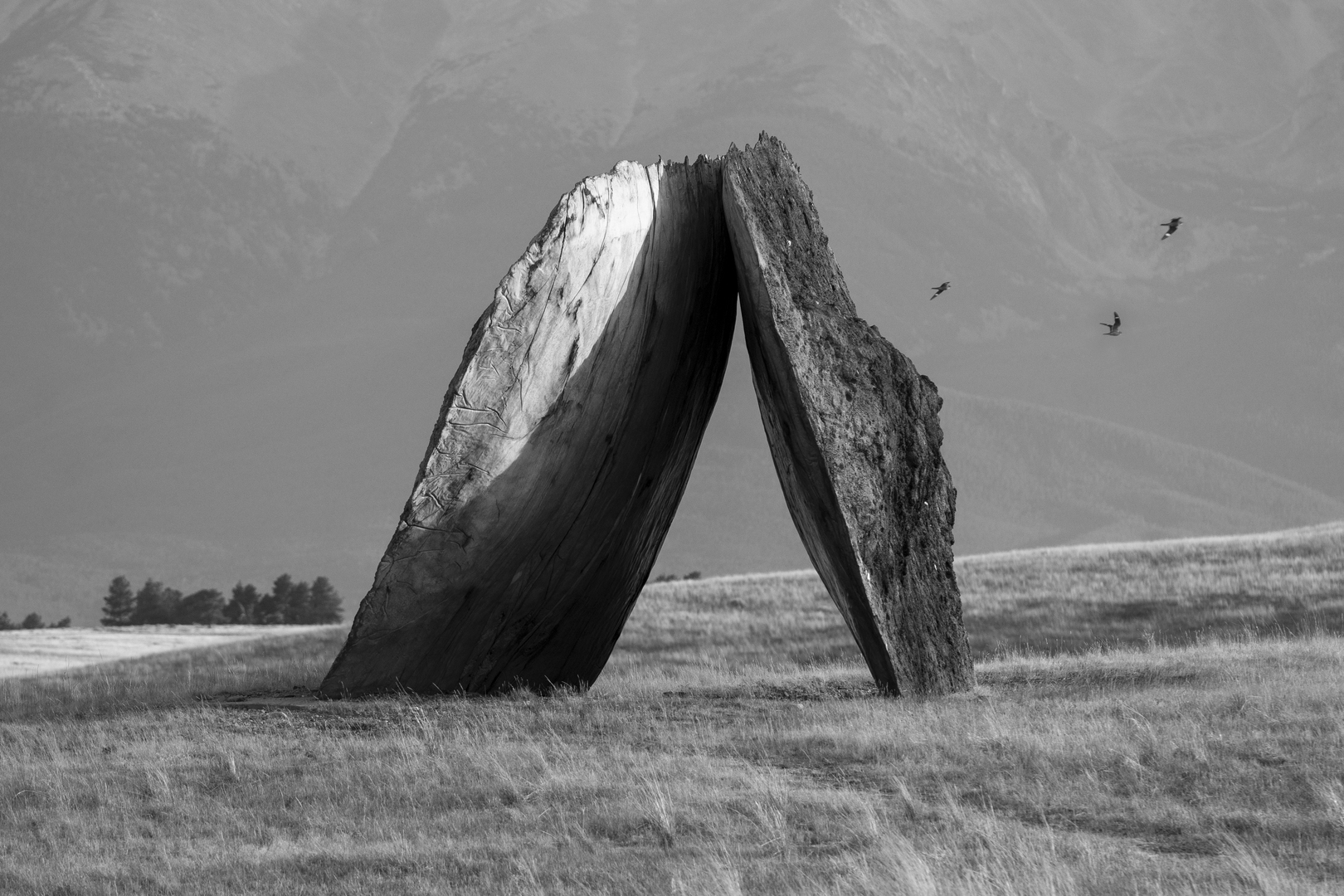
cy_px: 448
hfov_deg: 5.2
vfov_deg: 3.4
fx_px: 14932
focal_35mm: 400
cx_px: 672
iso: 200
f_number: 4
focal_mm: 200
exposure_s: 1/1600
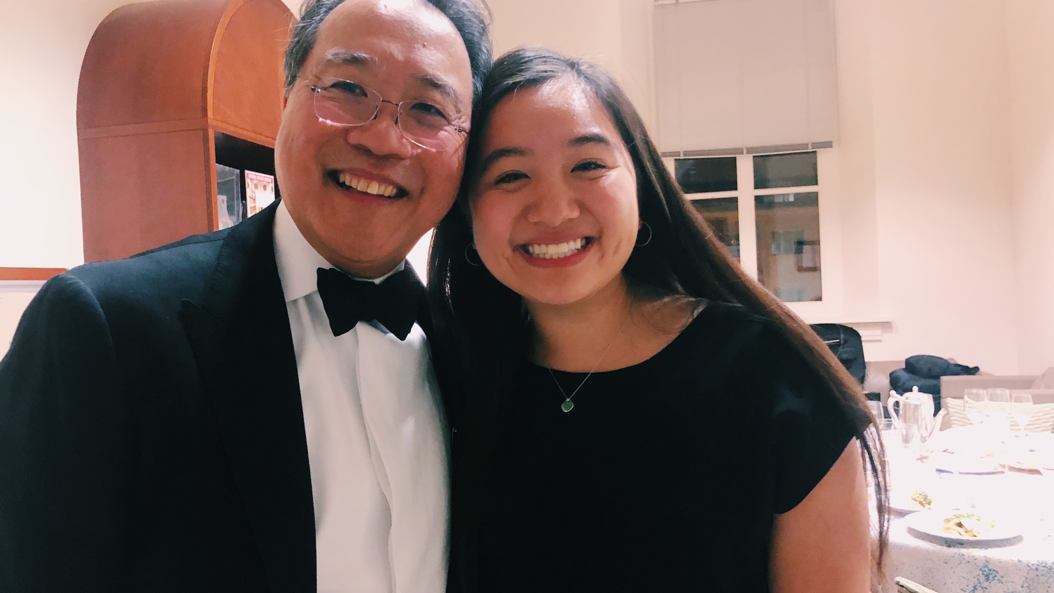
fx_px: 922
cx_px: 488
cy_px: 311
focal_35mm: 33
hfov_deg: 59.4
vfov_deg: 35.6
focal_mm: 4
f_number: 1.8
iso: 100
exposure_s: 1/9
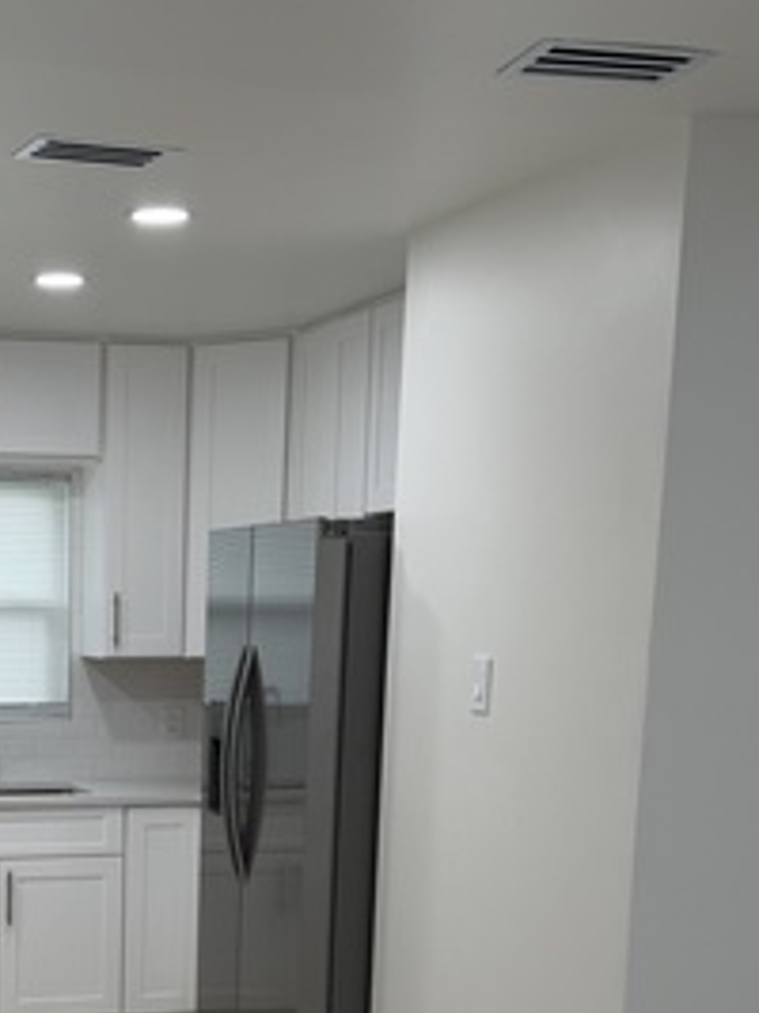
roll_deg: -0.1
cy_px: 939
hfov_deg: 23.6
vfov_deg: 30.6
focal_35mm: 60
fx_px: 1756
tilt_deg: -11.0
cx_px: 49
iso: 64
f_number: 1.78
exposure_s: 1/120
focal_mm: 6.76
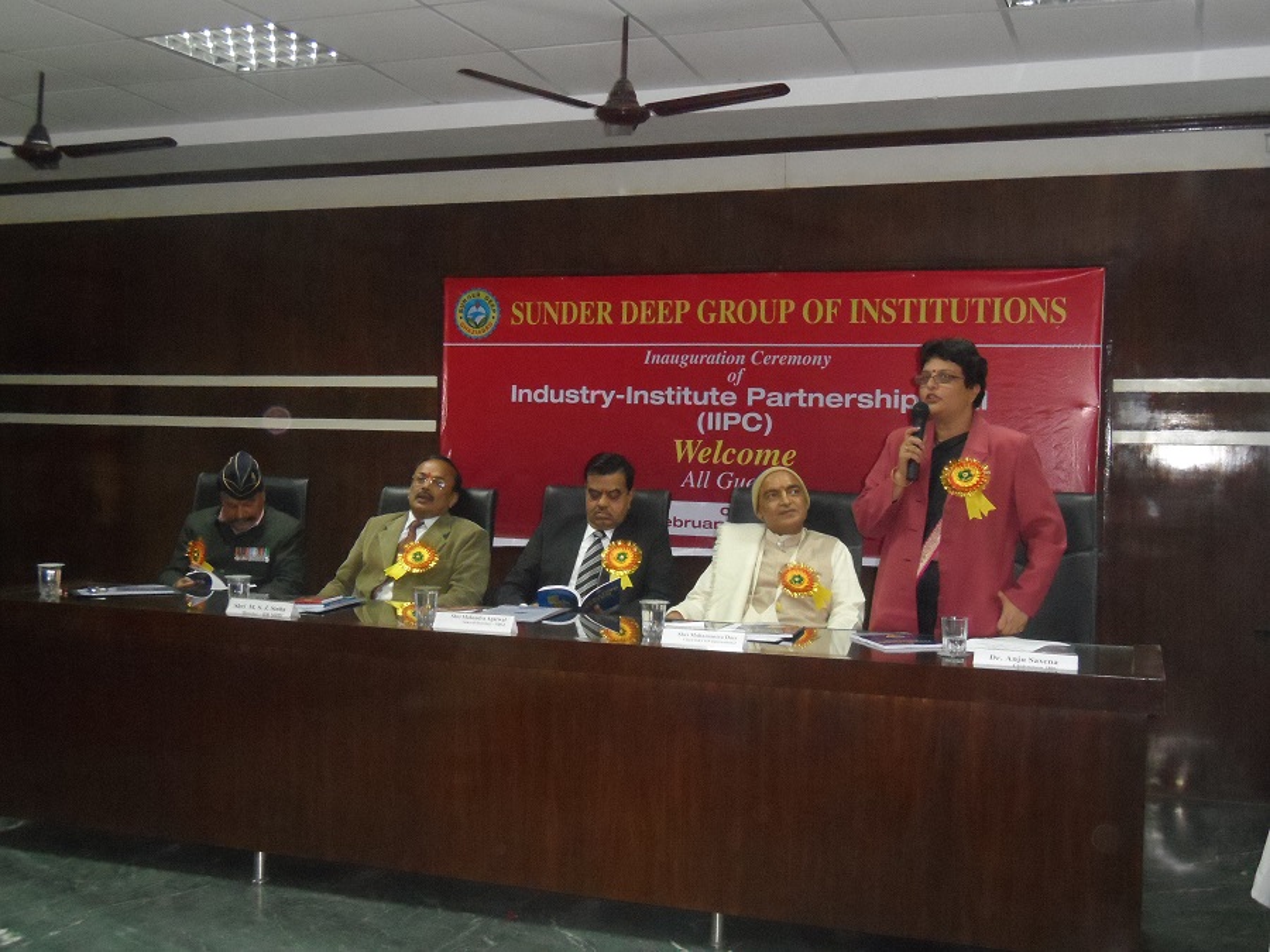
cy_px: 476
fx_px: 1504
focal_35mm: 41
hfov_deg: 45.8
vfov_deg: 35.1
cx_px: 635
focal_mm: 6.8
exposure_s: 1/45
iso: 640
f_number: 3.7
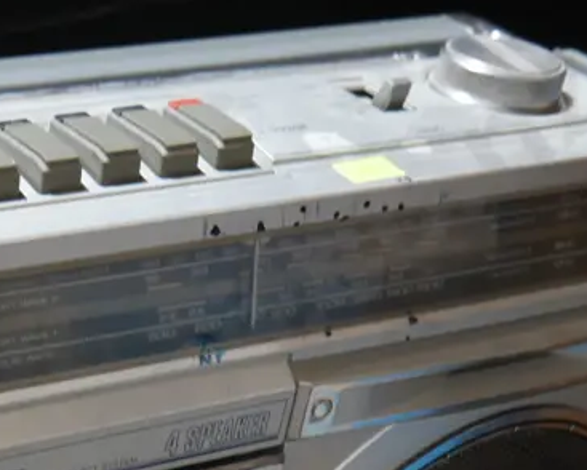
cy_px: 573
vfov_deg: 15.1
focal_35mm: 98
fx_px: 1703
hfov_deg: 18.8
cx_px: -62
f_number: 4
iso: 500
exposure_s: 1/60
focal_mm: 18
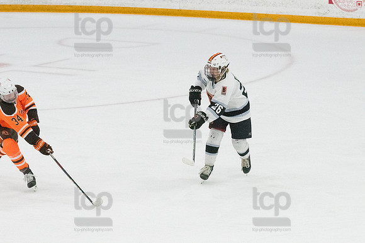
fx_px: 2432
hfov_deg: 8.6
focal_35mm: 240
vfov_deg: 5.7
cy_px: 122
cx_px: 182
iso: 8000
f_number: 5
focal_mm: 160
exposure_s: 1/1600
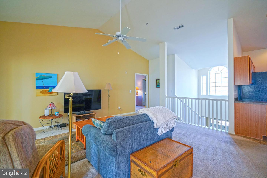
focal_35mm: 16
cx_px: 134
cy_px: 89
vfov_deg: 73.7
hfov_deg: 96.7
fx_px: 119
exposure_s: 1/160
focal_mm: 16
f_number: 4
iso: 1000
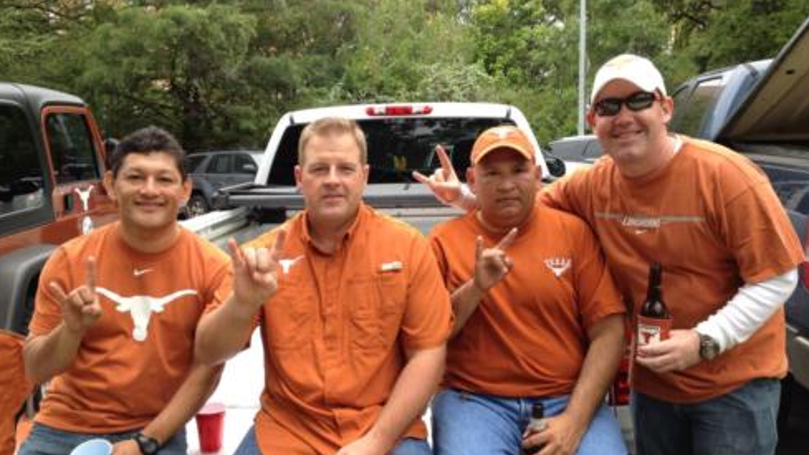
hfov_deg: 51.6
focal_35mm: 39
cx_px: 399
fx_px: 837
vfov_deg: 30.4
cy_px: 254
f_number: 2.4
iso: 64
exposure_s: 1/279
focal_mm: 4.28
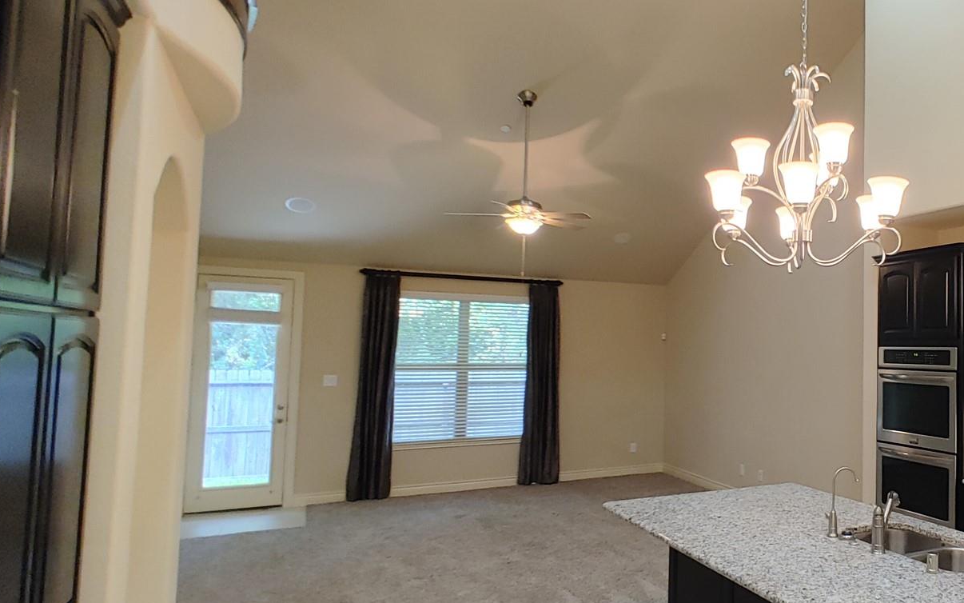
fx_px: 709
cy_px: 306
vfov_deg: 46.0
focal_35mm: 27
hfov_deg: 63.2
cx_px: 755
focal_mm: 1.78
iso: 250
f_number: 1.9
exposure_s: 1/24
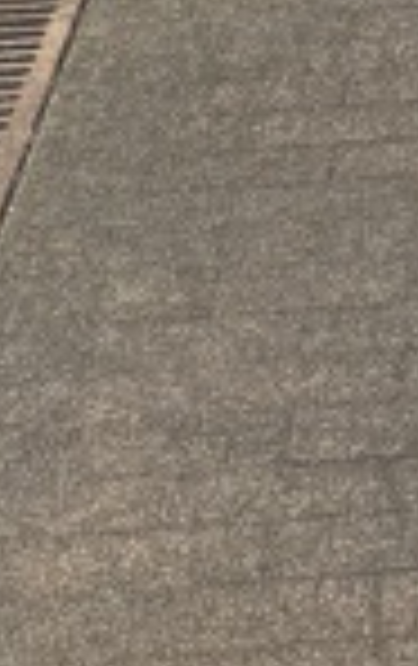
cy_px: -1548
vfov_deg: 8.9
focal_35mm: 176
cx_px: 845
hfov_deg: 7.2
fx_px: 3196
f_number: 1.78
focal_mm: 6.76
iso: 80
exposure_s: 1/4950
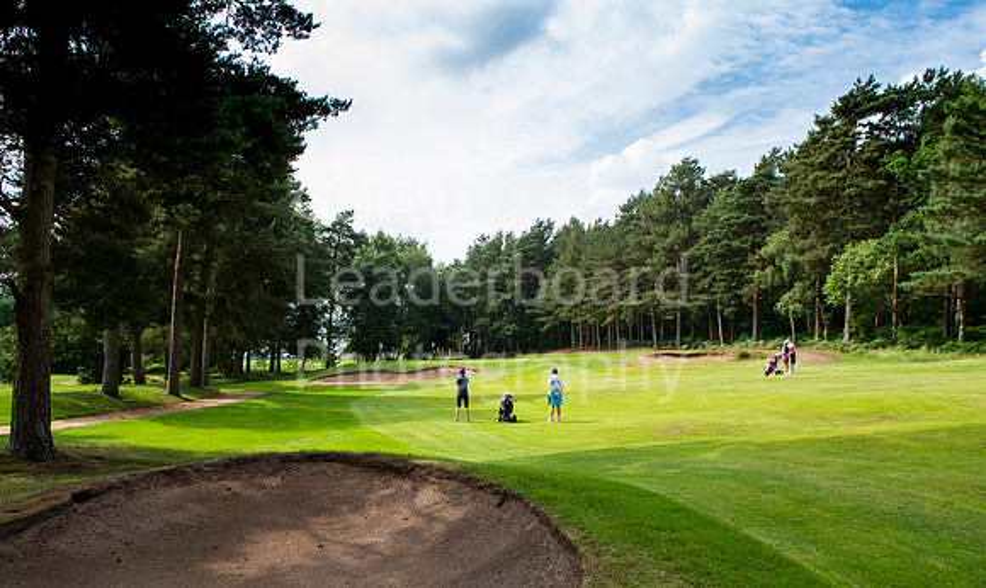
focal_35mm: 26
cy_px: 350
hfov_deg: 70.3
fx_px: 699
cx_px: 462
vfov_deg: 45.4
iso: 400
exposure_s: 1/400
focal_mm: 24
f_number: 7.1
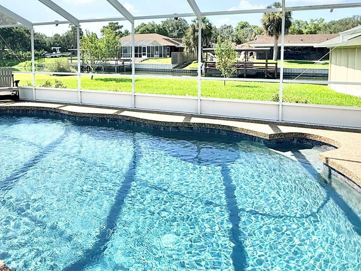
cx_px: 146
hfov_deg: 61.2
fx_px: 302
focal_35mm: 29
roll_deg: -0.3
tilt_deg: -4.8
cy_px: 73
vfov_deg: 46.7
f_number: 2.2
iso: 50
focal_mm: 2.22
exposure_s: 1/1068
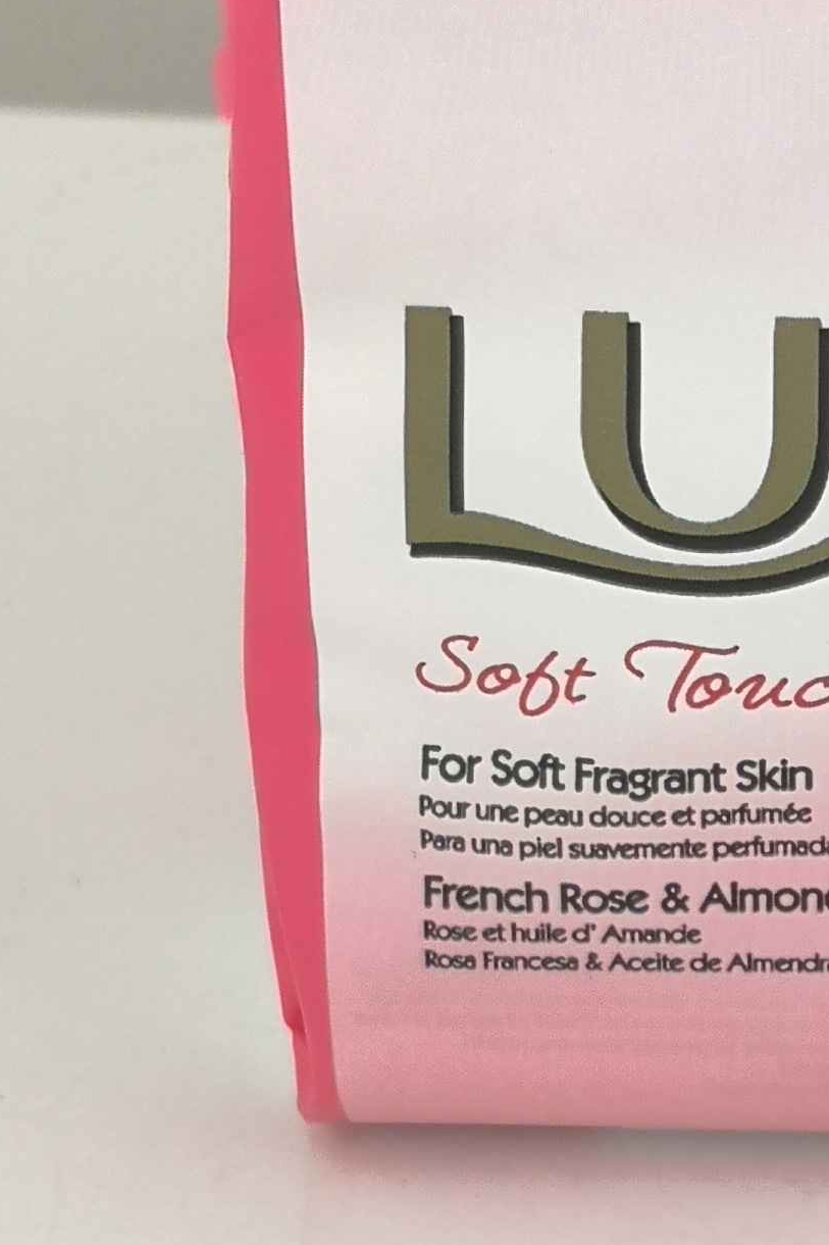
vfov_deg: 14.6
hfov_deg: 9.6
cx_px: 1046
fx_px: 4837
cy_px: 483
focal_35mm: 140
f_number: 1.8
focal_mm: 5.58
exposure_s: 1/30
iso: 50
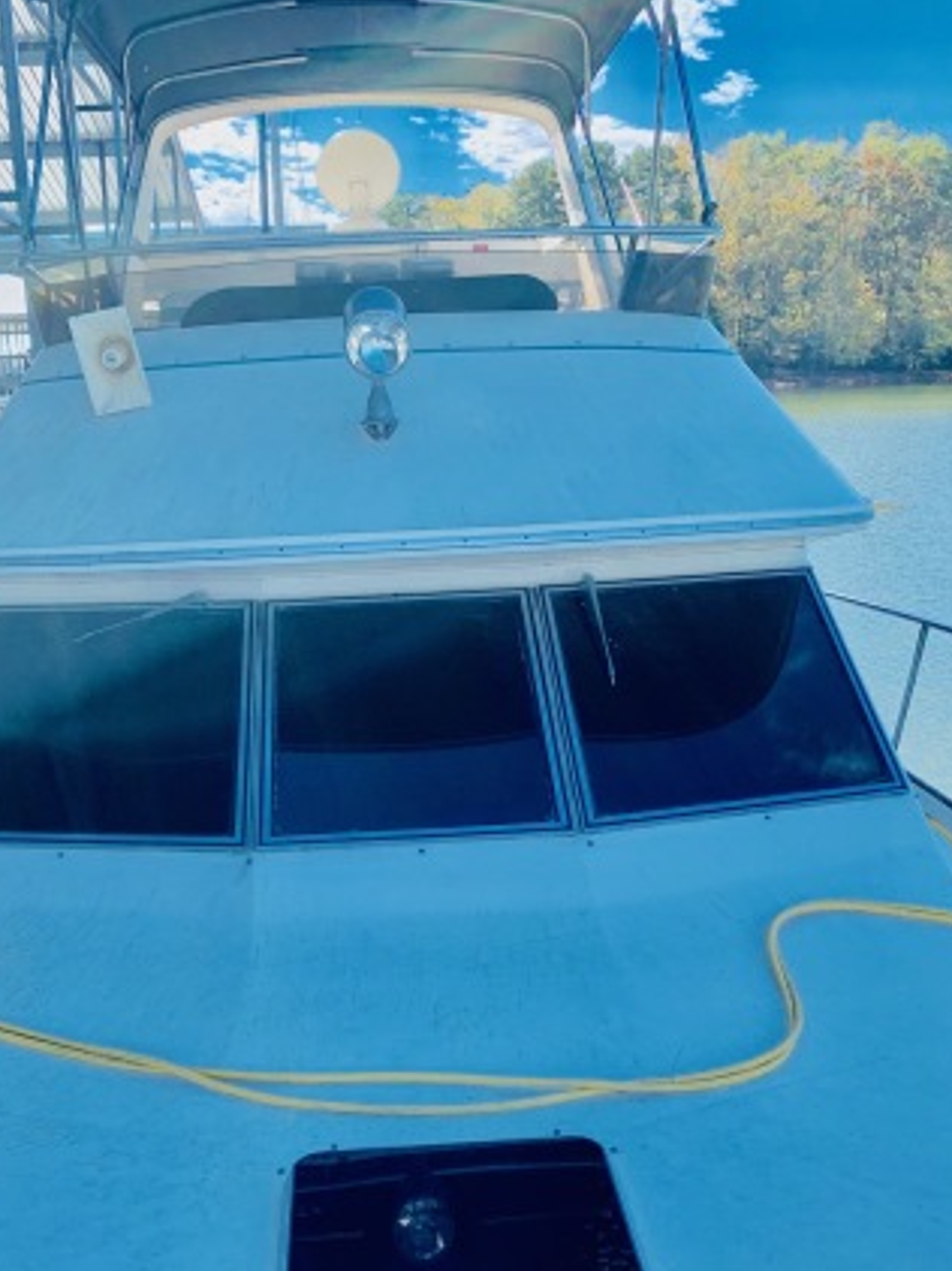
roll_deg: +2.0
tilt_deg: -13.4
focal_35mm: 37
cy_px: 759
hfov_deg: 38.5
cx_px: 395
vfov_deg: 49.9
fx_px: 1358
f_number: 1.8
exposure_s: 1/887
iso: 25
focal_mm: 4.25
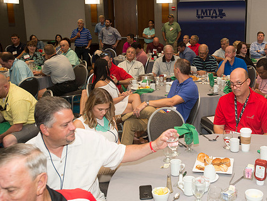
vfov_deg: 31.5
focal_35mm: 46
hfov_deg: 40.7
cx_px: 180
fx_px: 355
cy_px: 83
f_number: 5
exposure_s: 1/160
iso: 1250
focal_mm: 35
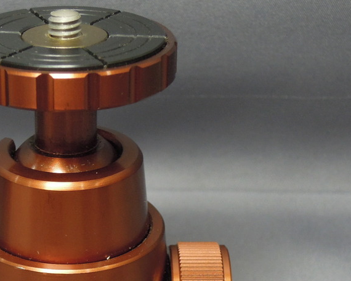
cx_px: 71
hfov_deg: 16.9
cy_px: 230
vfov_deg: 13.6
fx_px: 1174
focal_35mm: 113
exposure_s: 1/50
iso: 360
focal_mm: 9.9
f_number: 3.5
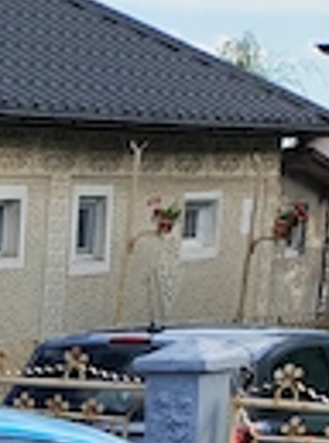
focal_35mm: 168
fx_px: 2140
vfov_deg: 10.9
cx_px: -404
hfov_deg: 8.2
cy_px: 859
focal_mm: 6.12
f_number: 1.9
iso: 50
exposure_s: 1/460
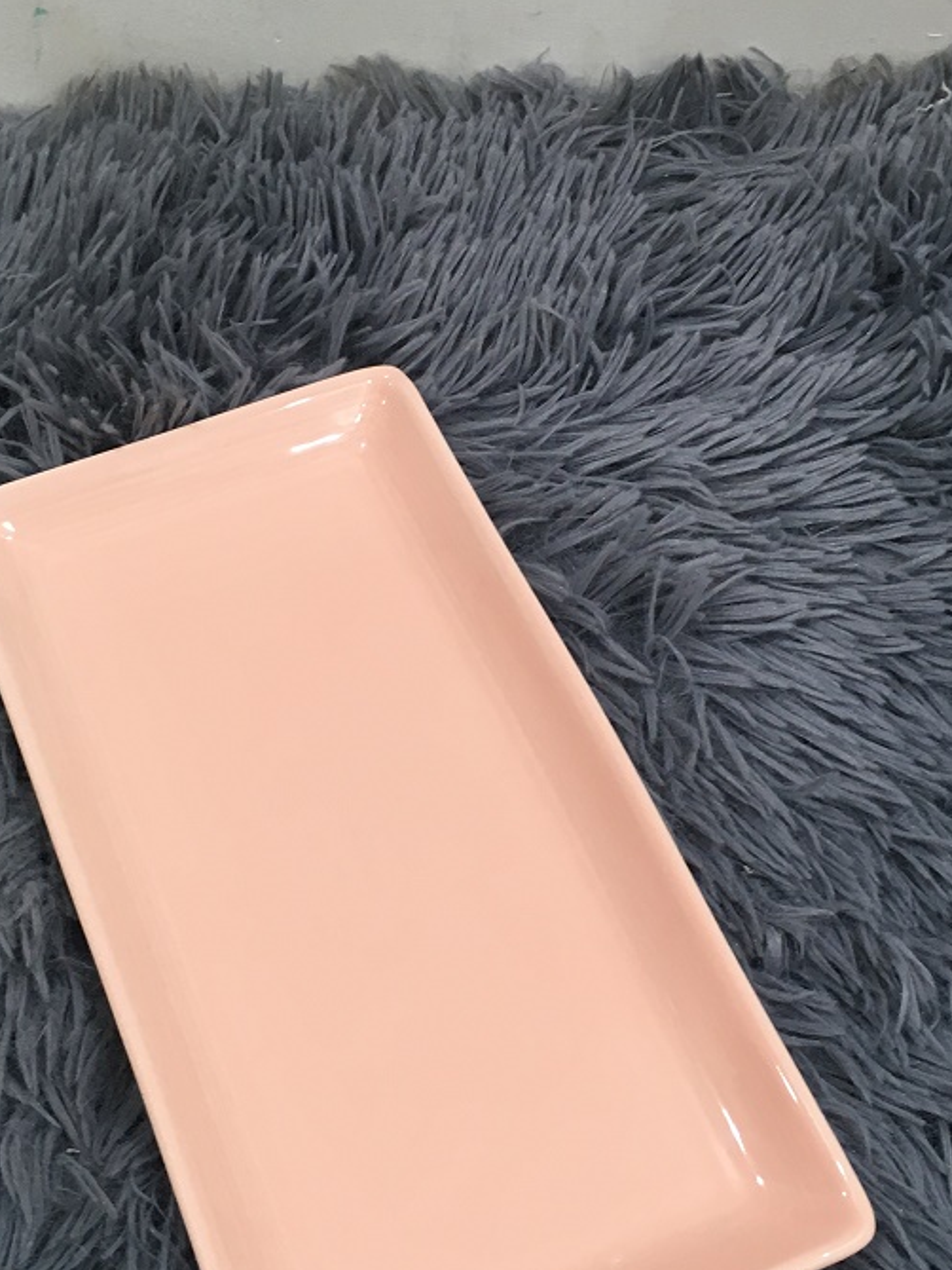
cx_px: 493
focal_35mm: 52
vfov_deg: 36.8
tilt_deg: -55.3
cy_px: 661
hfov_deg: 28.0
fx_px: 1906
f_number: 2.2
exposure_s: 1/33
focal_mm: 4.15
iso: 80
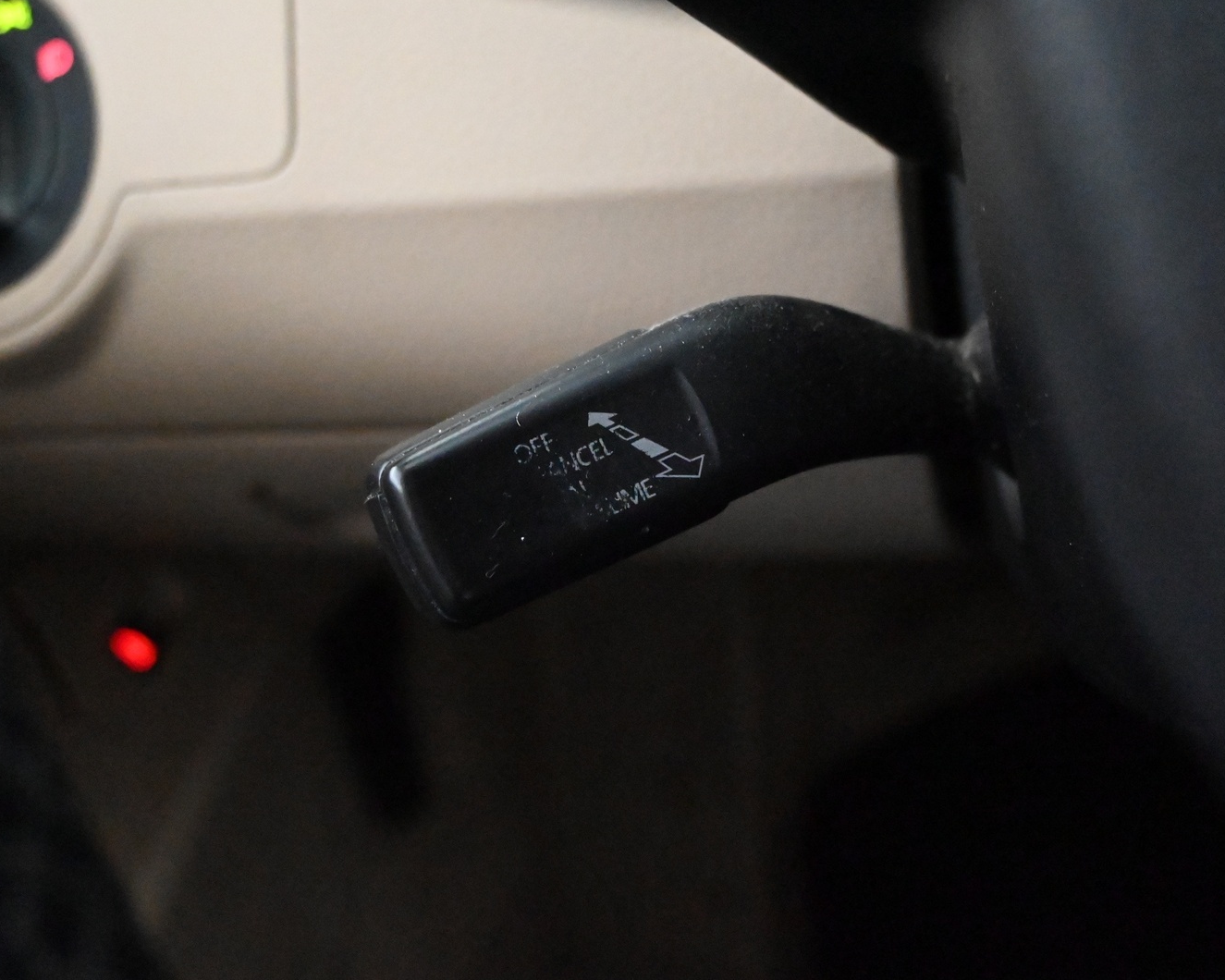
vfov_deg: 37.7
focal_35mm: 40
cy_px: 496
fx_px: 1435
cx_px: 577
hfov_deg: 46.2
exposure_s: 1/40
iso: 18000
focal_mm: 23
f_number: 4.2
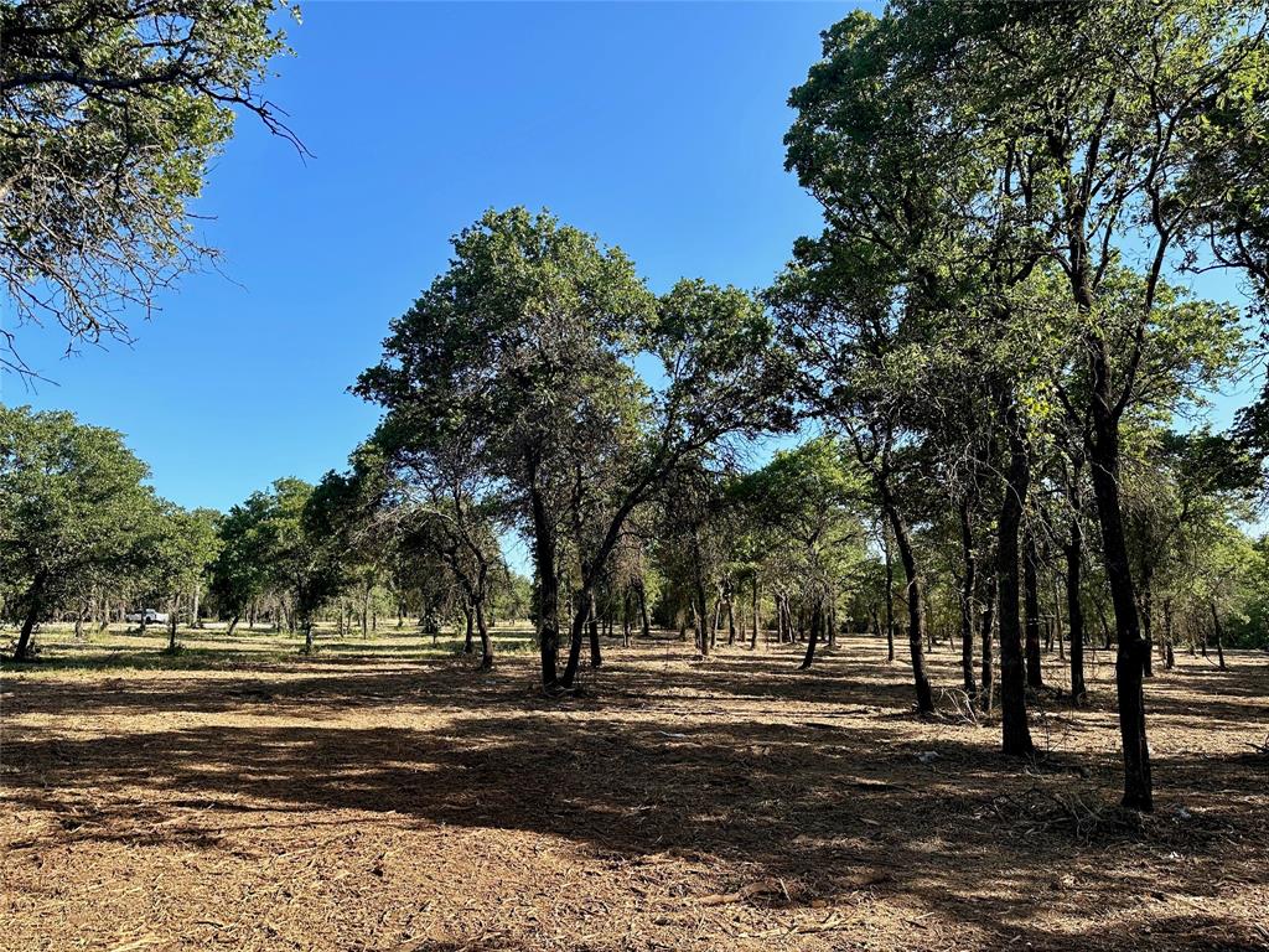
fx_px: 880
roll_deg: -0.9
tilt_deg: +9.1
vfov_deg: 56.8
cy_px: 476
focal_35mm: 24
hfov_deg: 71.6
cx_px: 634
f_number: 1.78
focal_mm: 6.86
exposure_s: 1/1587
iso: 80
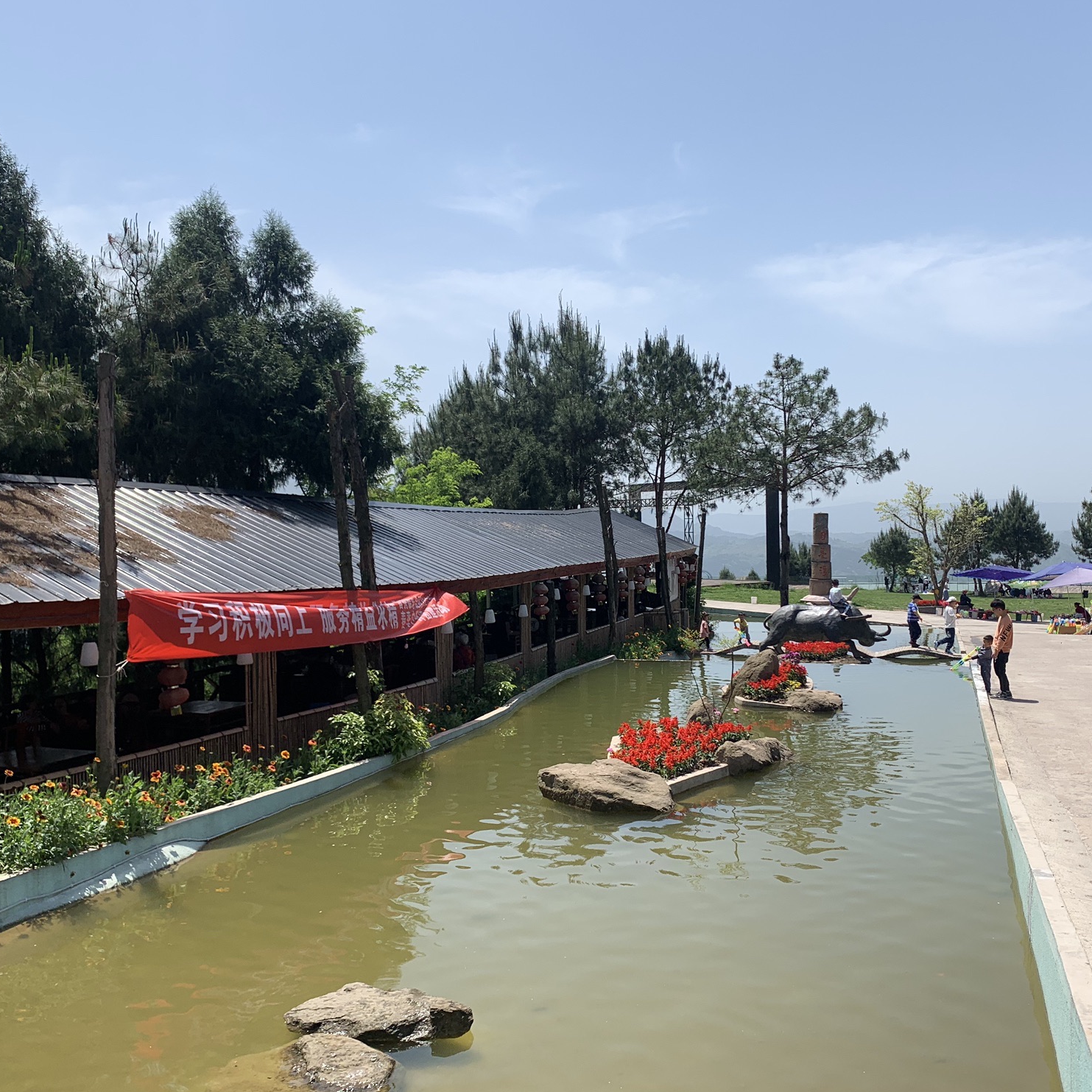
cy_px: 551
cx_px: 602
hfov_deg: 52.4
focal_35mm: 31
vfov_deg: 52.5
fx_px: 1106
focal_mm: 4.25
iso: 25
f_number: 1.8
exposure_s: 1/2681
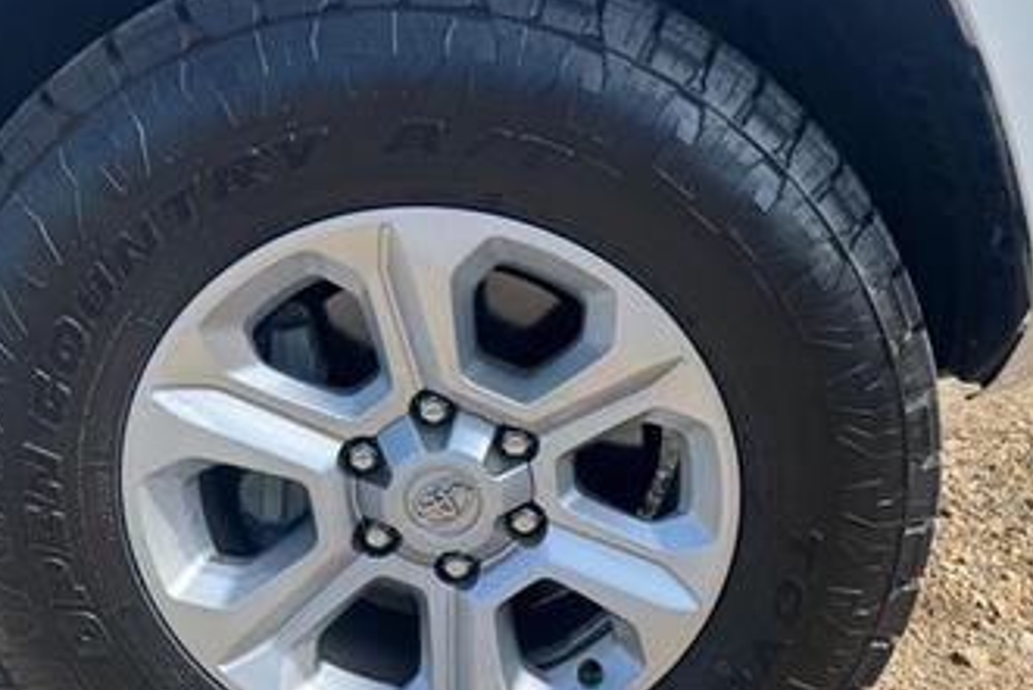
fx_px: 1091
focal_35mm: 38
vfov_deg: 34.8
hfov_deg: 50.4
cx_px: 615
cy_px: 456
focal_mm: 6.76
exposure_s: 1/2105
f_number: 1.78
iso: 80
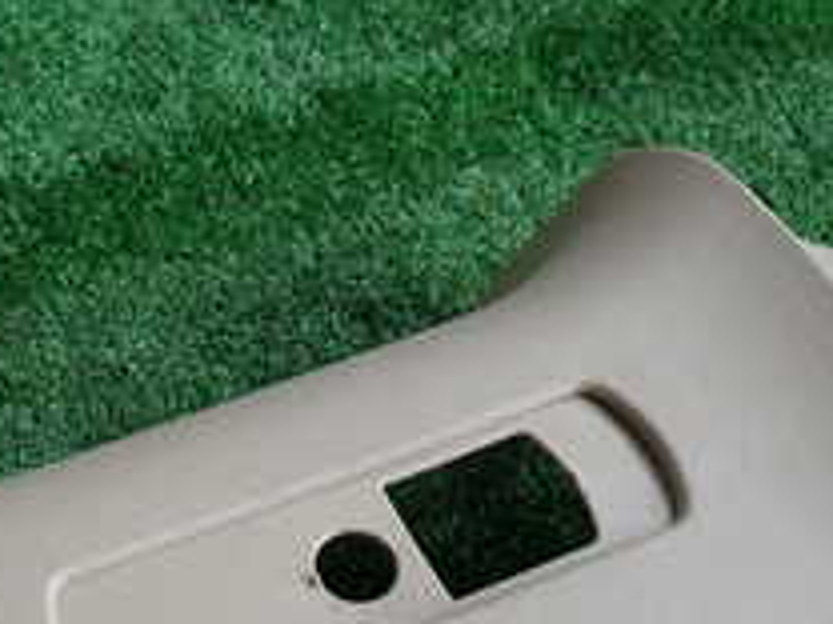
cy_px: 764
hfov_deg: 26.3
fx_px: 1733
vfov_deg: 19.2
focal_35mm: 72
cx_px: 116
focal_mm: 4.5
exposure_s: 1/80
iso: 100
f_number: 2.8
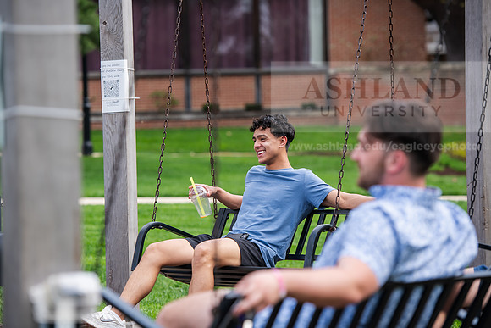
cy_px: 164
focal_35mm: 135
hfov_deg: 15.2
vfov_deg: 10.2
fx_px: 1842
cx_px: 246
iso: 125
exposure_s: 1/320
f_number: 3.5
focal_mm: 135
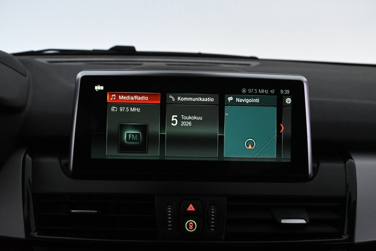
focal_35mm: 34
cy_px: 126
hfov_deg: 56.1
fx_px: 352
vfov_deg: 39.1
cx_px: 188
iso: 6400
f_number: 5
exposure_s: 1/200
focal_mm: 22.5
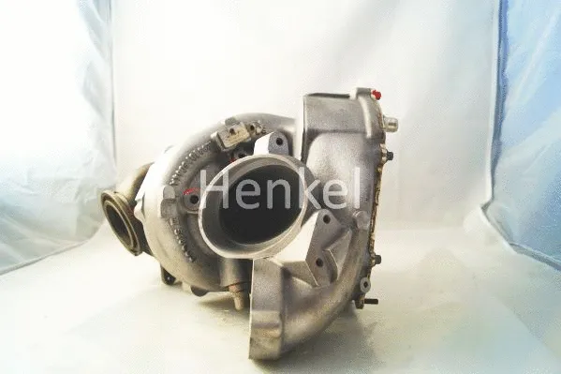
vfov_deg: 47.9
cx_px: 280
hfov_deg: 67.4
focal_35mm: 27
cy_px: 187
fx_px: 421
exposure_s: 1/160
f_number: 4
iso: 200
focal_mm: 18
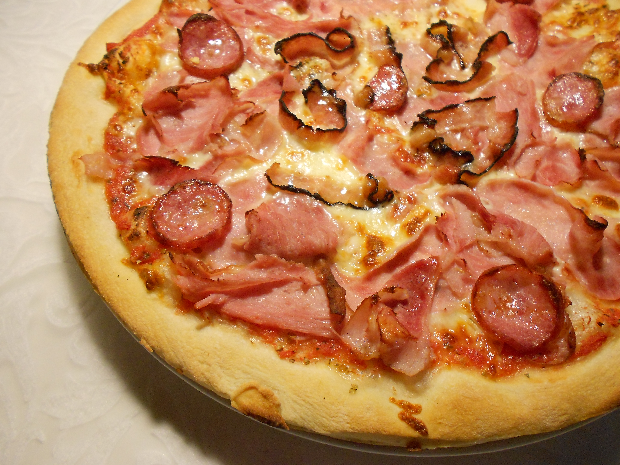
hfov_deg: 67.3
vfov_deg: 53.1
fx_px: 466
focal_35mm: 26
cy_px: 232
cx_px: 310
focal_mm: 4.6
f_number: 3.2
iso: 400
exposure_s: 1/30
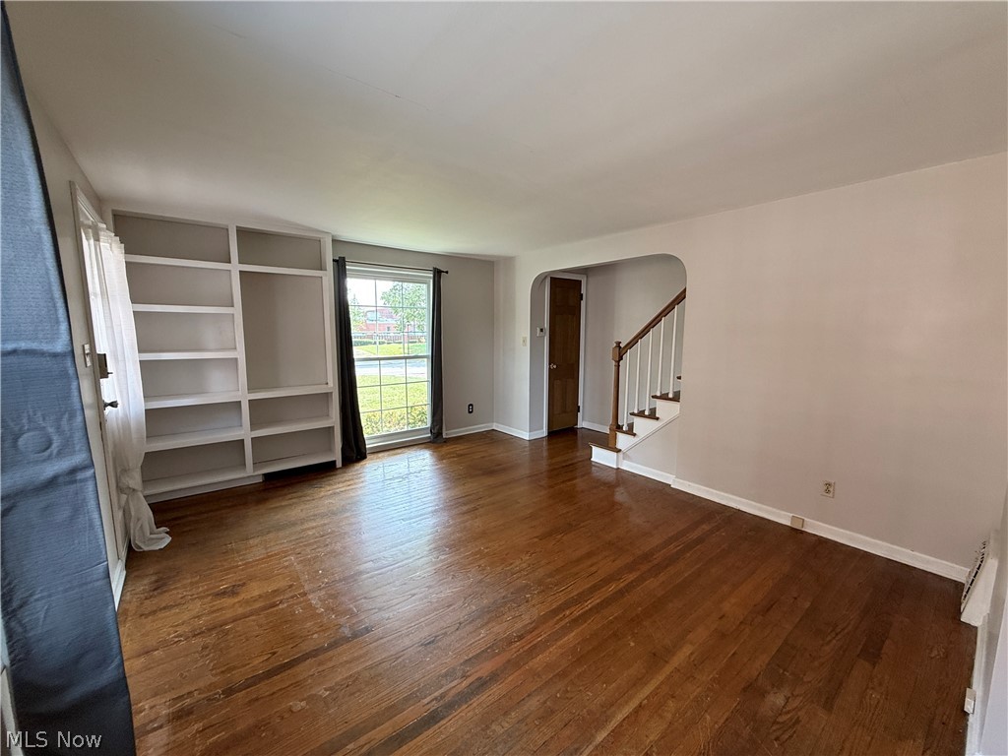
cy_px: 378
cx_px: 504
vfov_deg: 85.7
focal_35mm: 14
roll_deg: -0.3
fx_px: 408
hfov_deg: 102.1
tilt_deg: -7.0
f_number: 2.2
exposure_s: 1/120
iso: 160
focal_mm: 2.22
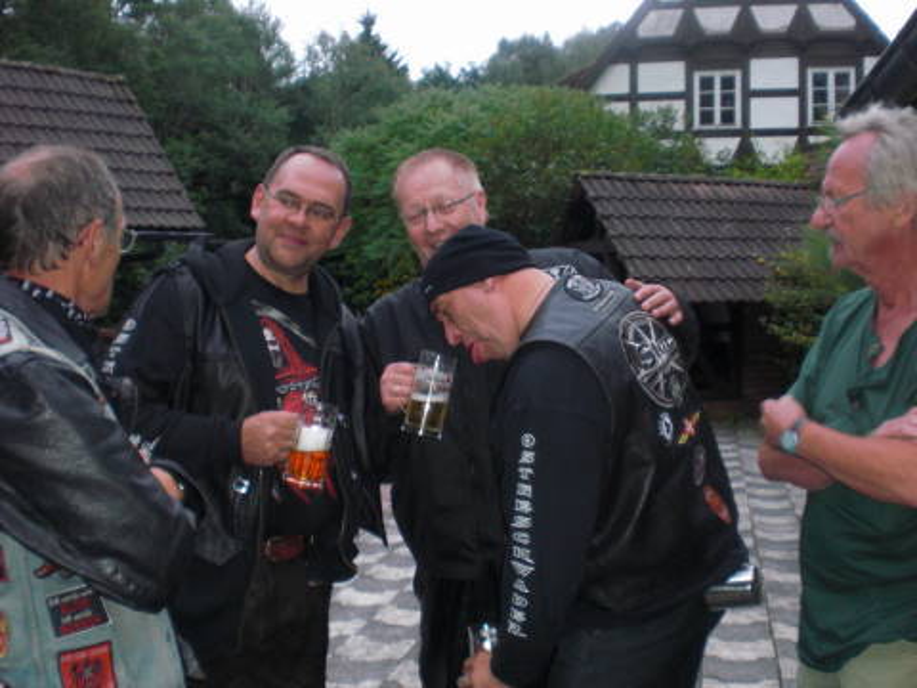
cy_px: 344
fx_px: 1007
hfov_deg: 49.0
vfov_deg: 37.7
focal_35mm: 38
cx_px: 458
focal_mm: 6.3
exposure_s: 1/30
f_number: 3.1
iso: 200
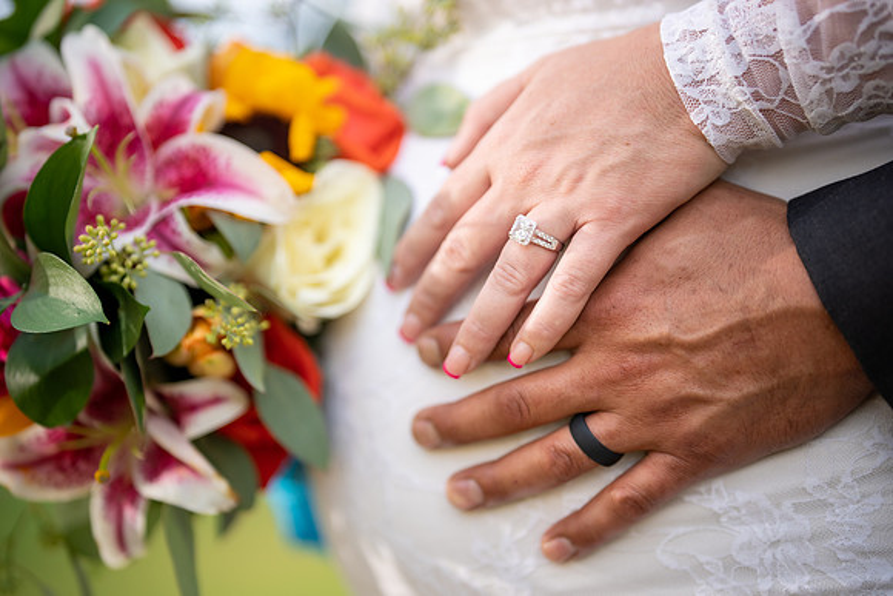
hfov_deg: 23.6
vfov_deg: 15.9
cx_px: 452
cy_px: 294
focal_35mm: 86
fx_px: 2135
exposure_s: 1/800
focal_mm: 85
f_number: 1.4
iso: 100
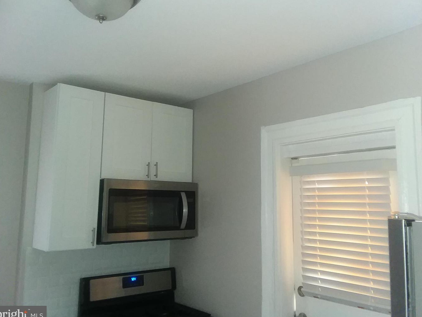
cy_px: 154
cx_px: 217
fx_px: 378
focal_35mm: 31
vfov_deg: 45.5
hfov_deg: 58.3
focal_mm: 2.47
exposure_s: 1/30
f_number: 1.9
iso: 160
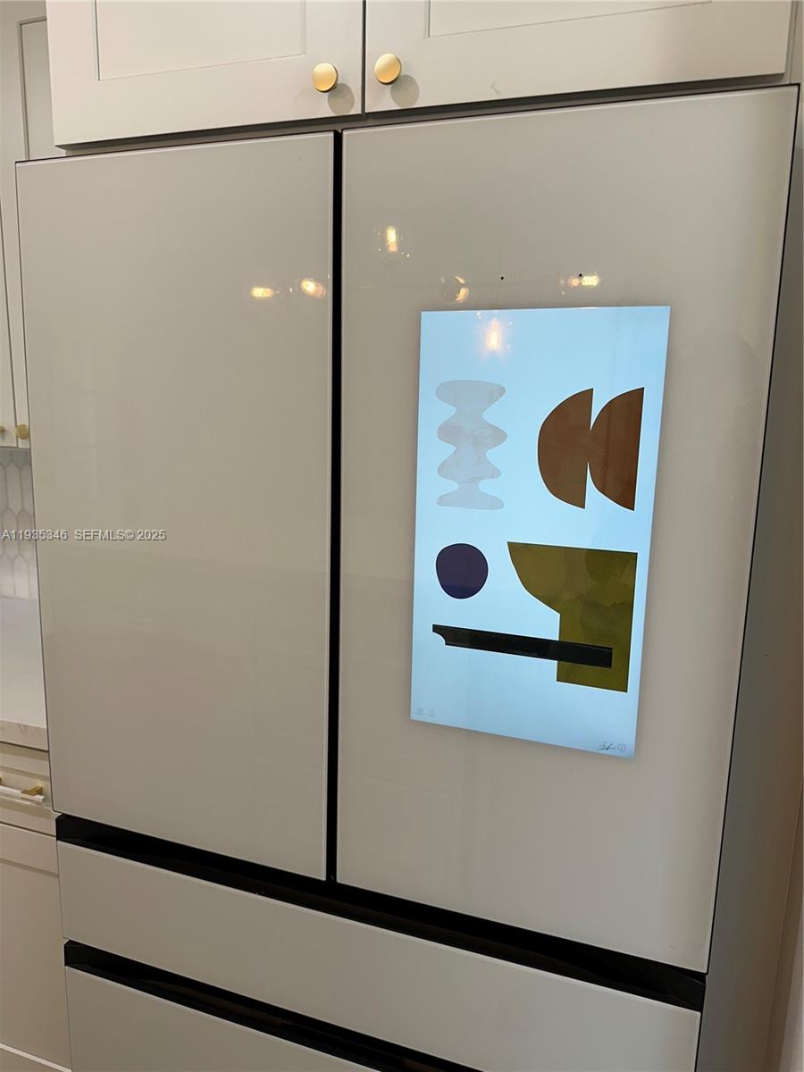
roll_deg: -1.9
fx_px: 743
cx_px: 402
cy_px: 536
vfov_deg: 71.6
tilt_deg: -10.5
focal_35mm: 24
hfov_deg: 56.8
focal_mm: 6.86
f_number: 1.78
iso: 80
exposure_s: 1/120
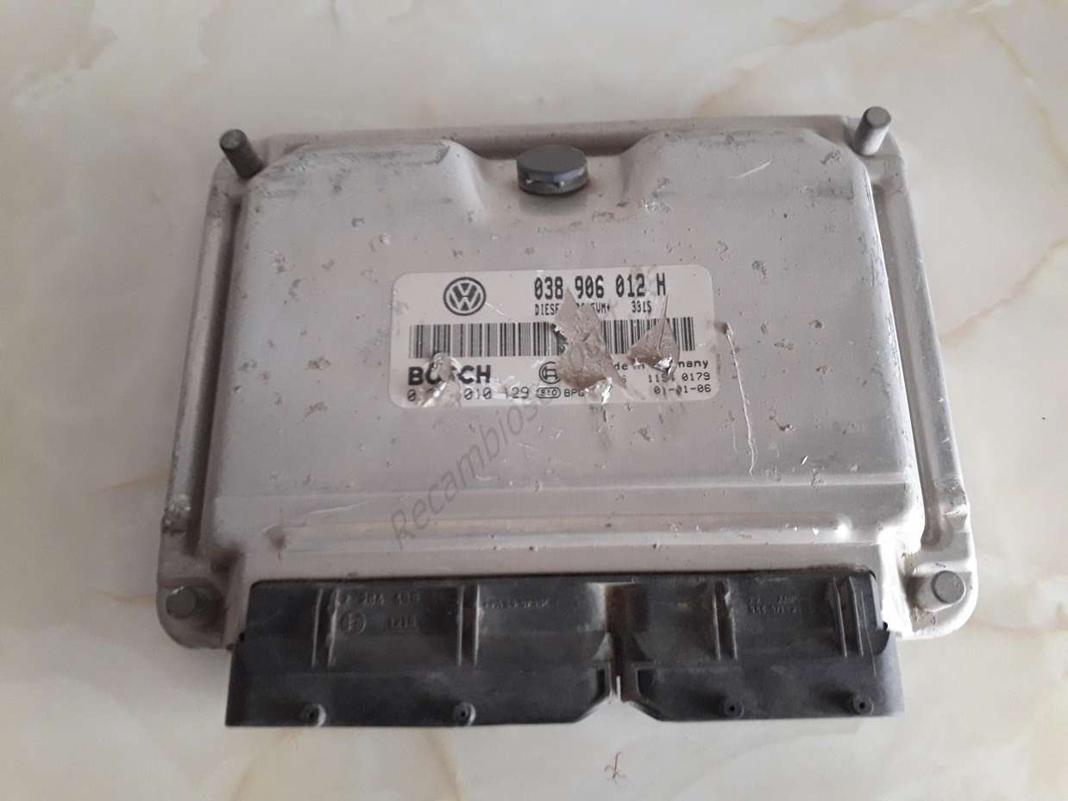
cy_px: 400
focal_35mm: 28
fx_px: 864
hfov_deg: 63.5
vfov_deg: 49.7
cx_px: 534
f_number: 1.9
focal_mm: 3.7
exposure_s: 1/17
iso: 250
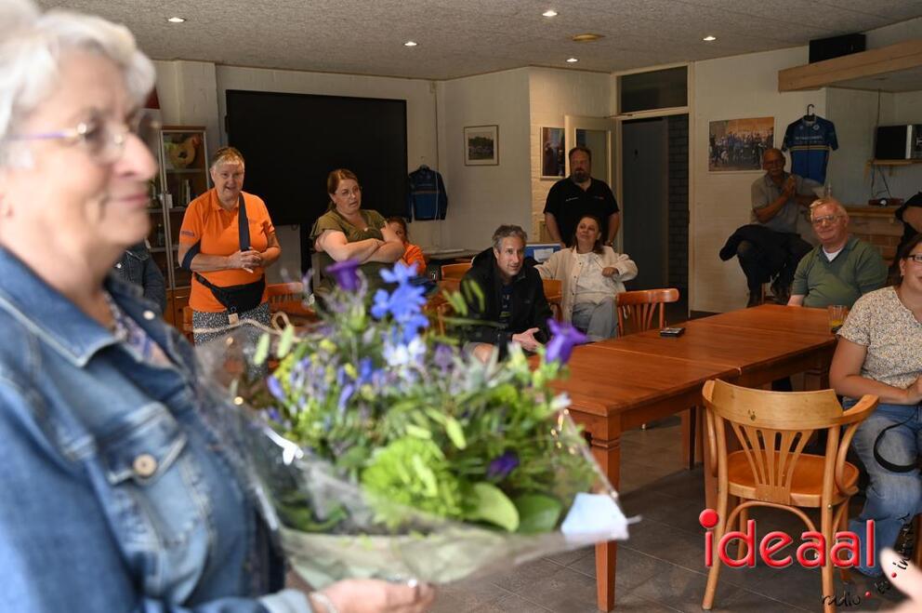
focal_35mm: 34
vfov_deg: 38.8
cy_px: 306
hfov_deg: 55.8
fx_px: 870
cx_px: 461
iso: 720
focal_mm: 34
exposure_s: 1/60
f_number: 4
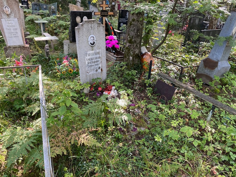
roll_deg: -1.1
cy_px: 88
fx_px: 177
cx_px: 118
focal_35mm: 26
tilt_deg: -26.7
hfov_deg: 67.3
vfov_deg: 53.1
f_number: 1.8
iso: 100
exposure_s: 1/121
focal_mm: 4.25
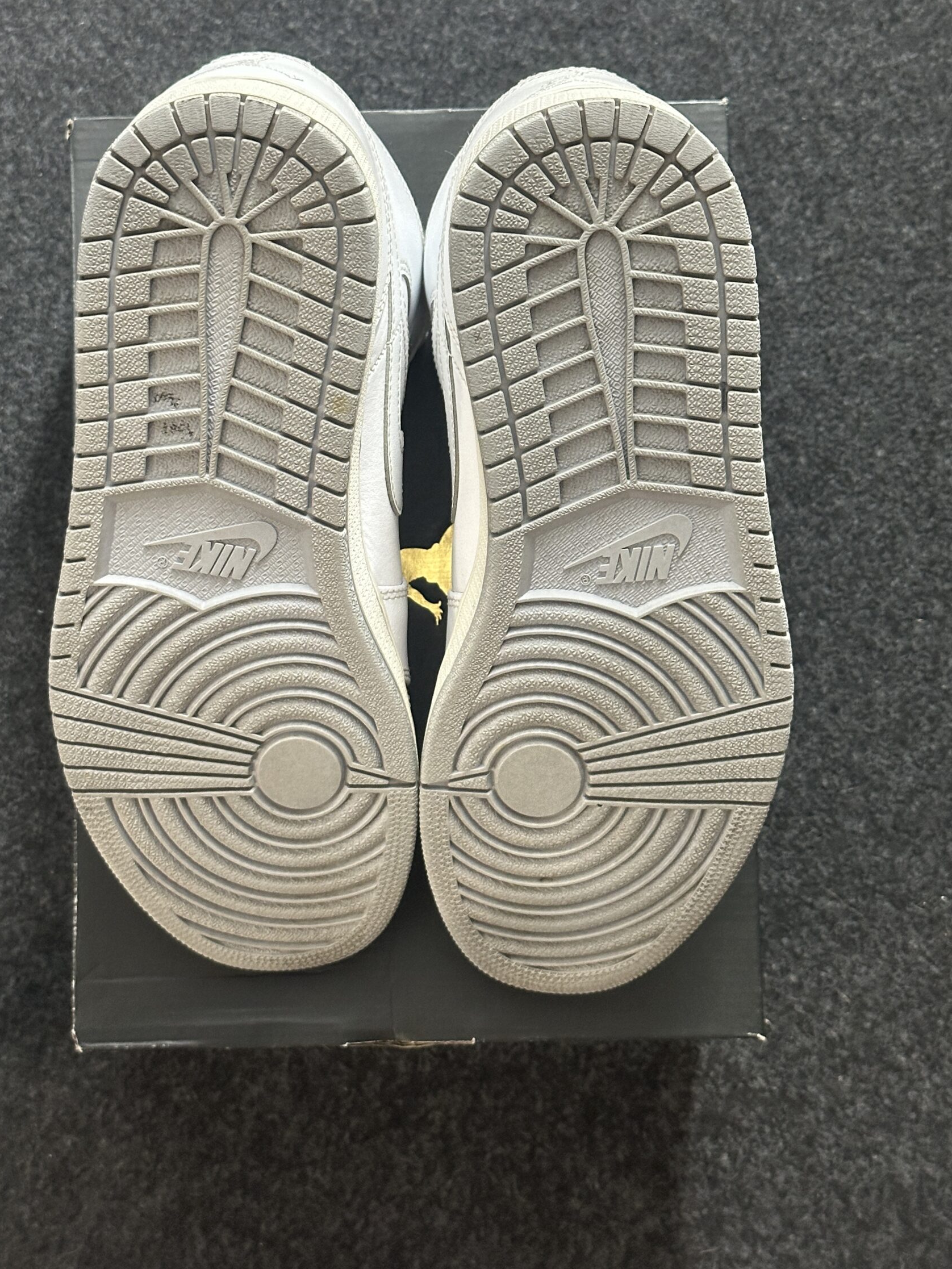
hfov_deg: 26.5
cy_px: 553
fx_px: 2016
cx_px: 425
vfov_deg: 34.9
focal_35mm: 55
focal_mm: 6.86
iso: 500
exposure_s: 1/40
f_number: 1.78
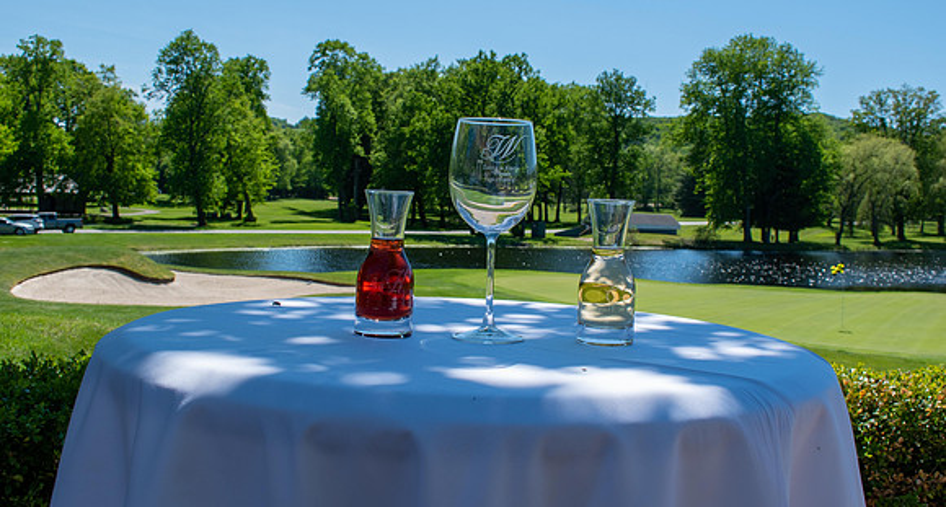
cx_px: 473
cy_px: 222
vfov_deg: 27.8
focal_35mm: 41
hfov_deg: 49.6
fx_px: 1024
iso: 200
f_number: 10
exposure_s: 1/400
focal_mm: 26
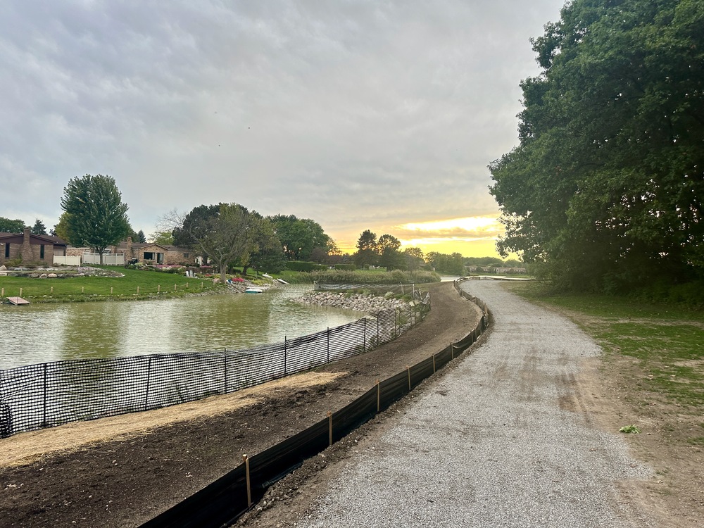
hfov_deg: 71.6
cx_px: 352
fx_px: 488
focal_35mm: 24
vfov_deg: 56.8
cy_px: 264
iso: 80
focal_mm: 6.86
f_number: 1.78
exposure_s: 1/401
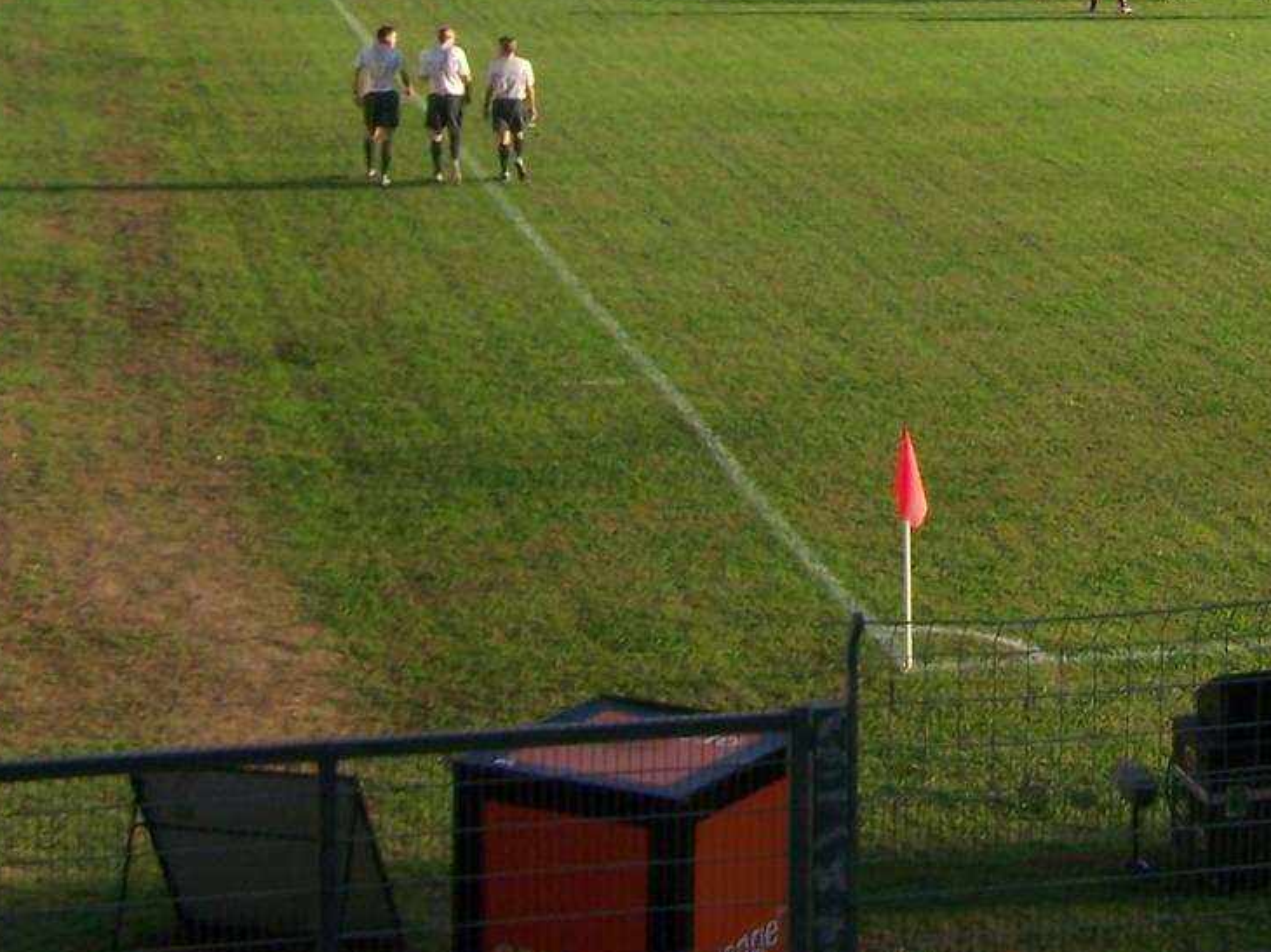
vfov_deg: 14.3
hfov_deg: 18.8
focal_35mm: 100
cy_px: -191
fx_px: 3671
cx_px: 1452
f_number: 2.8
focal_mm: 6.3
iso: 64
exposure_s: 1/400
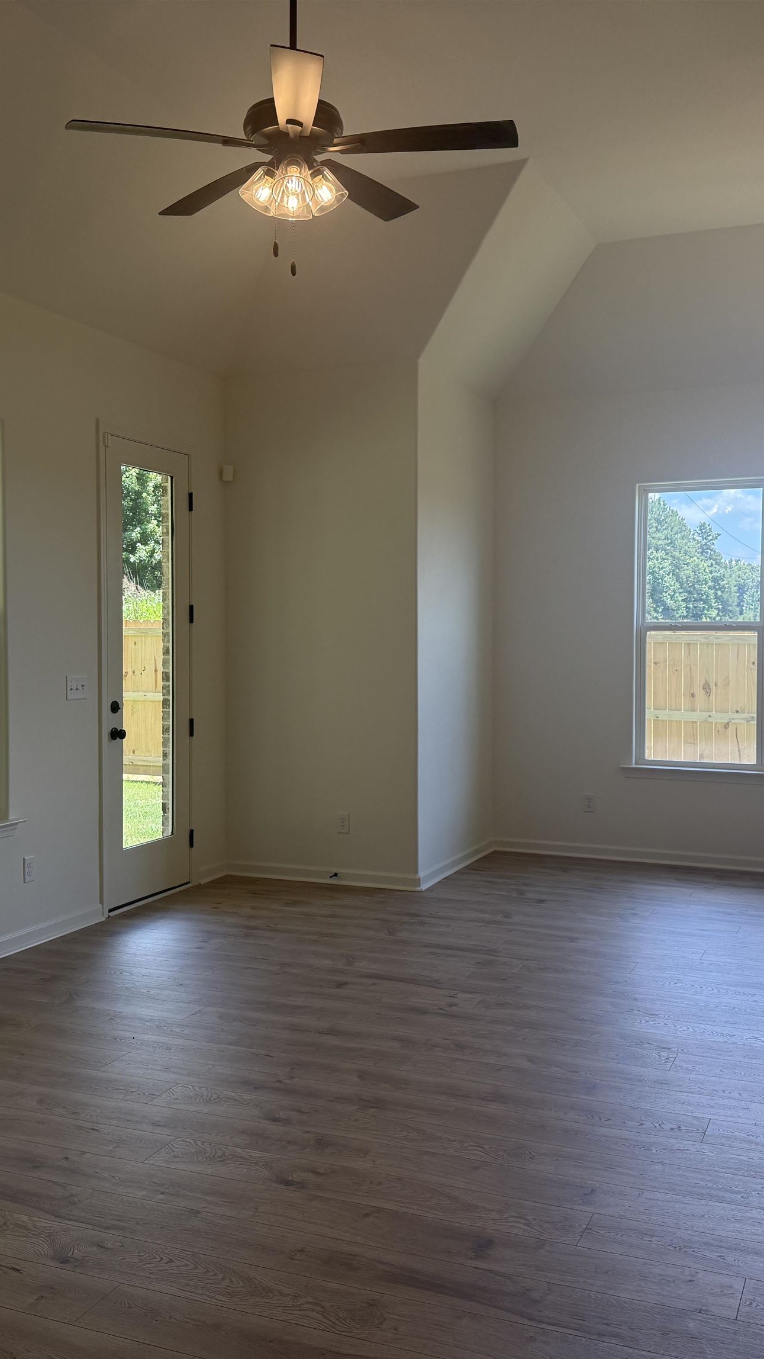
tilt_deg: +0.1
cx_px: 362
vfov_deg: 56.6
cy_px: 682
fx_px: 1260
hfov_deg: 33.7
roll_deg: -0.6
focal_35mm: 35
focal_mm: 6.76
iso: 100
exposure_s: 1/501
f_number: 1.78
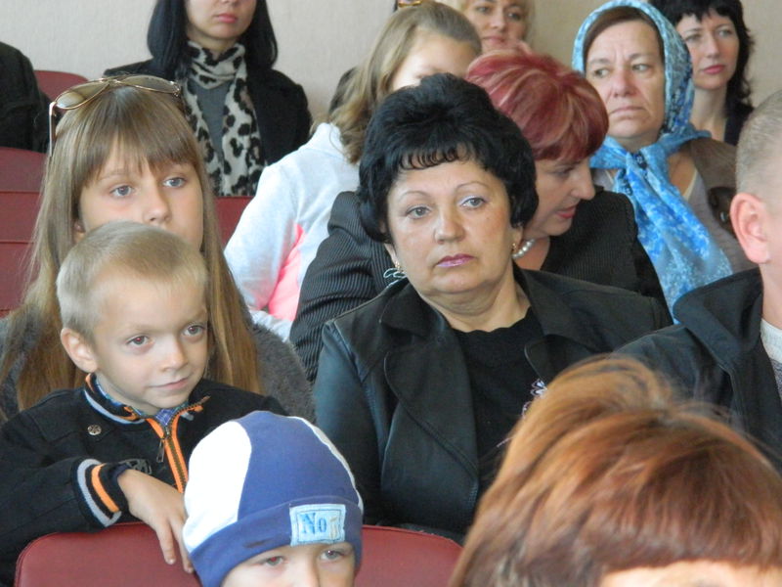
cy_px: 294
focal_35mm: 177
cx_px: 391
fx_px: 3999
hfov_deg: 11.2
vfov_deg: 8.4
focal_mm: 31.8
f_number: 5.1
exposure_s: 1/40
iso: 800
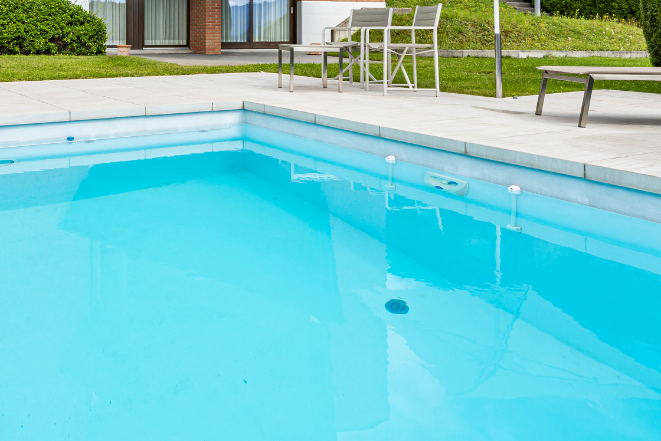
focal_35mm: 32
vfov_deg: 34.8
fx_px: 588
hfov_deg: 56.3
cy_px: -55
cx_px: 179
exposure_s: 1/250
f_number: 9
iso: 100
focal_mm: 14
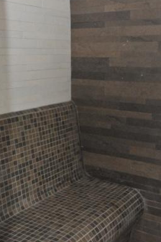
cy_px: 111
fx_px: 360
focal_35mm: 54
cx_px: 90
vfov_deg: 37.1
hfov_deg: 25.2
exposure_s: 1/60
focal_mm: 31
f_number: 10
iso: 3200
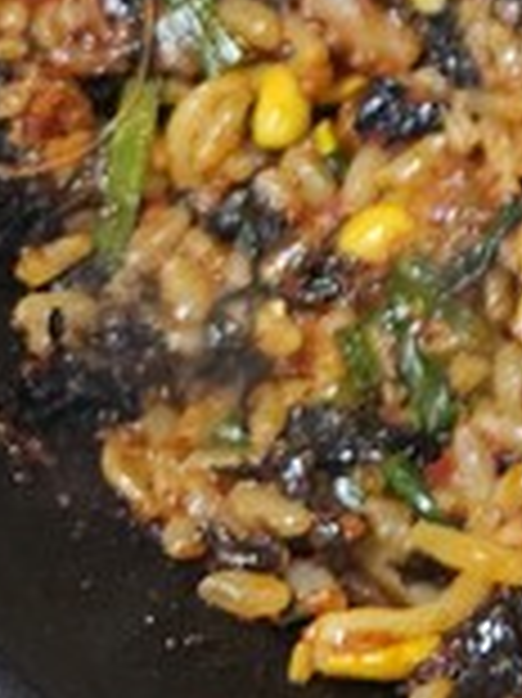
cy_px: -491
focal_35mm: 119
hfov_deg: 10.9
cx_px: 1161
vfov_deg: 14.8
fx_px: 2396
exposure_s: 1/120
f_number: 1.8
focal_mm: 6.4
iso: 250
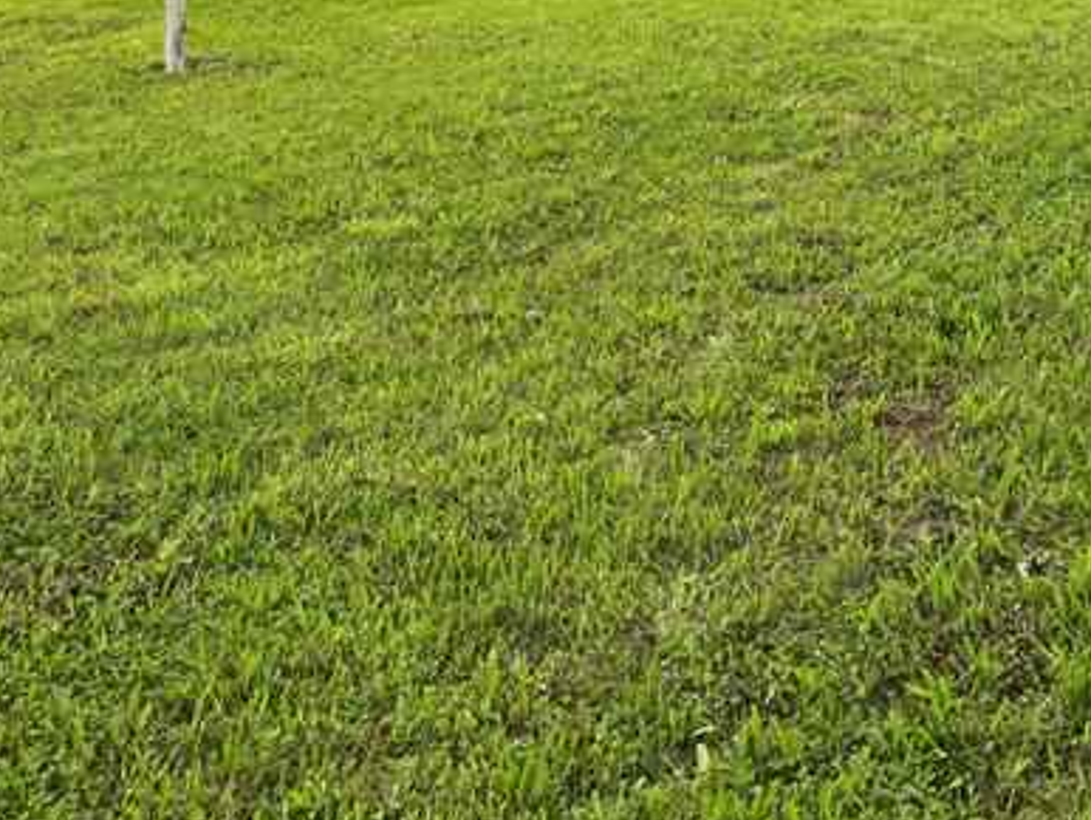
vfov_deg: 25.1
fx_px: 1608
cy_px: -222
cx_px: 752
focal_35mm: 51
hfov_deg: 37.0
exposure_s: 1/2500
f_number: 9
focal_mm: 16
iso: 800
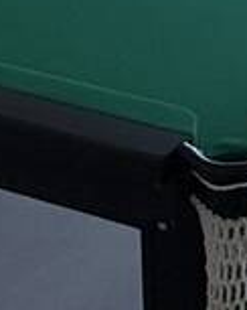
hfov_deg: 10.7
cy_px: -294
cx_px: 537
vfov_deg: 13.1
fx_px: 1181
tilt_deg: -5.3
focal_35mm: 129
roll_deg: -0.5
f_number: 2.2
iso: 40
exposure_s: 1/156
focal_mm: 2.22
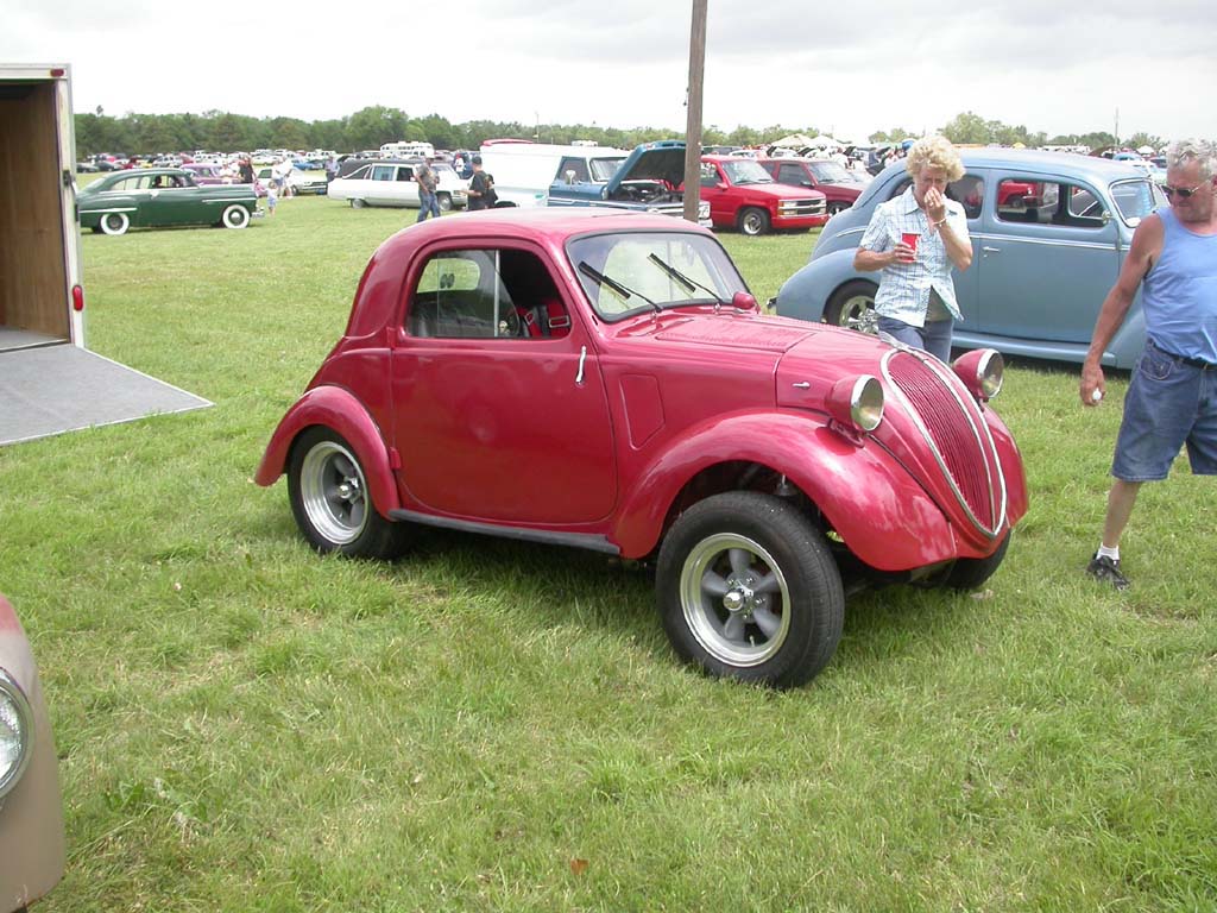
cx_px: 608
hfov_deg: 49.0
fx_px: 1336
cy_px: 456
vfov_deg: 37.7
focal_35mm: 38
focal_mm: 7.85
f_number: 2.6
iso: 100
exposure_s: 1/1000
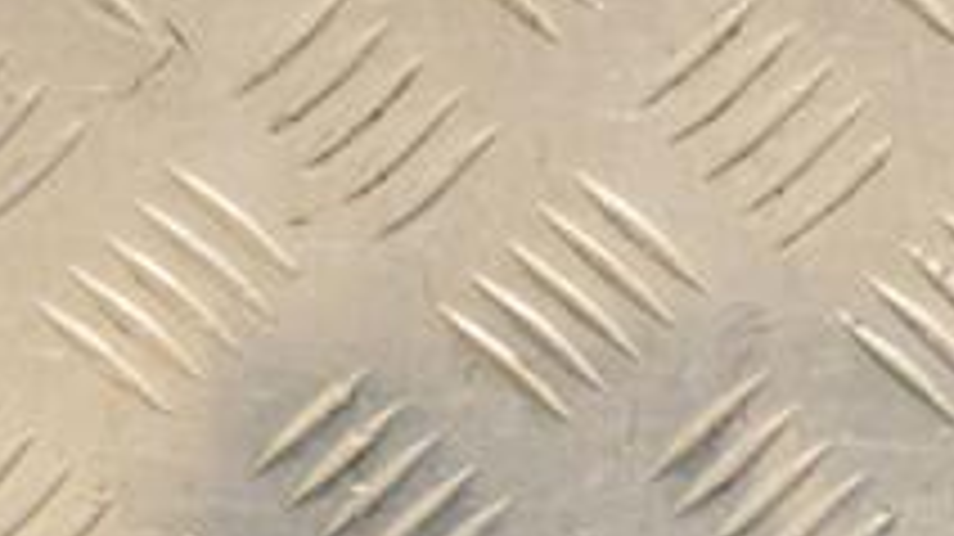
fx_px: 7888
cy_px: 806
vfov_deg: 3.9
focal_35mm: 312
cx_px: 1017
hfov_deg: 6.9
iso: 800
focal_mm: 70
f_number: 5.6
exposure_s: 1/200
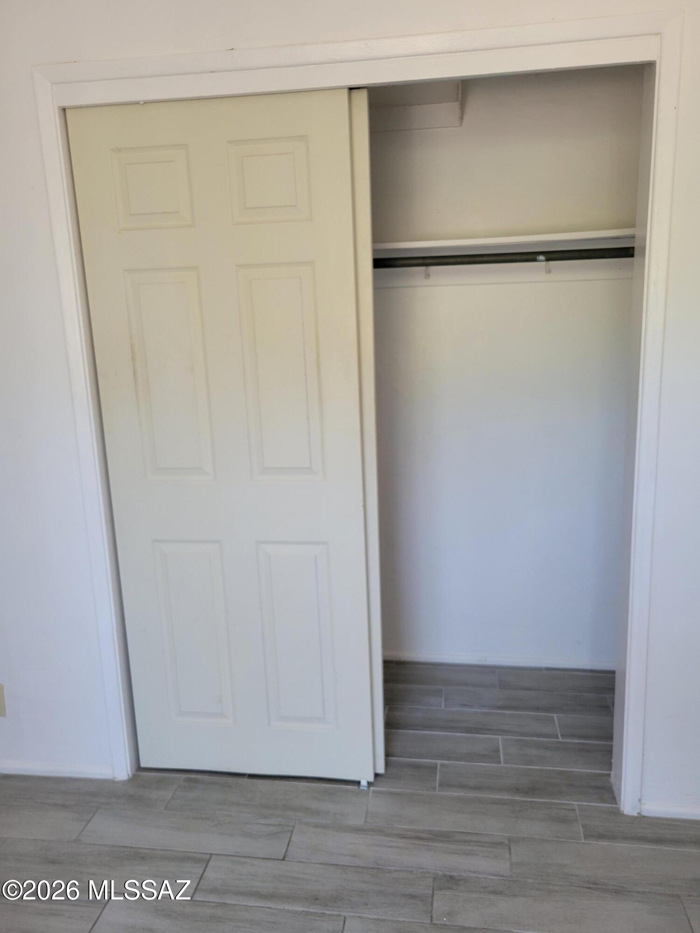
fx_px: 701
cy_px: 466
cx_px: 350
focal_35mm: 26
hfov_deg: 53.1
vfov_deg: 67.3
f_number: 1.8
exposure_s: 1/40
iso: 200
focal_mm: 5.4
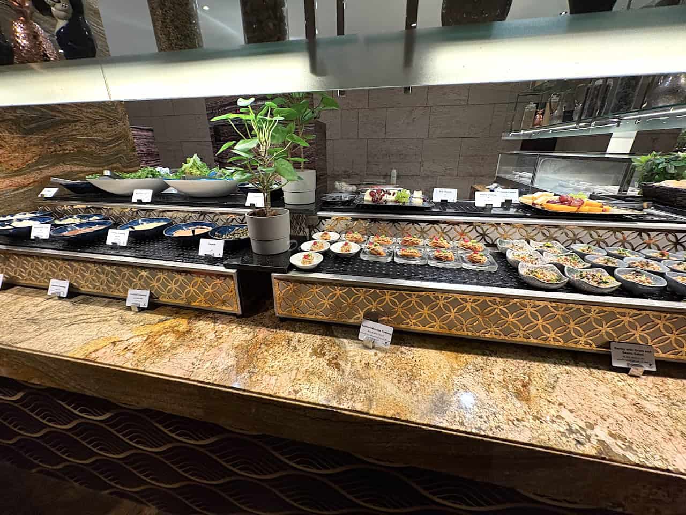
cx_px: 343
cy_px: 258
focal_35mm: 14
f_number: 2.2
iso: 250
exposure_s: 1/50
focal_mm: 2.2
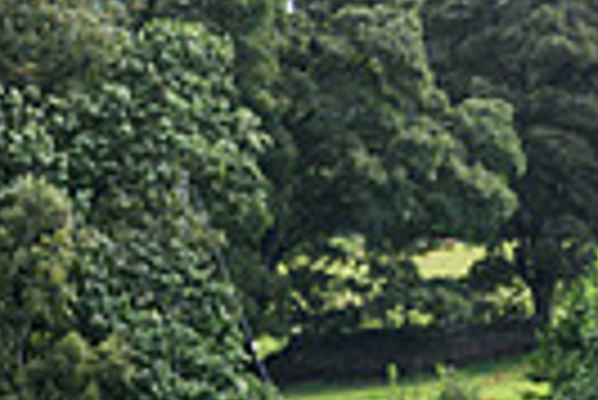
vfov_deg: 2.2
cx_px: 1192
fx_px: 10493
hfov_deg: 3.2
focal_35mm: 631
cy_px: 658
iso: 200
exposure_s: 1/250
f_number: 7.1
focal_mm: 145
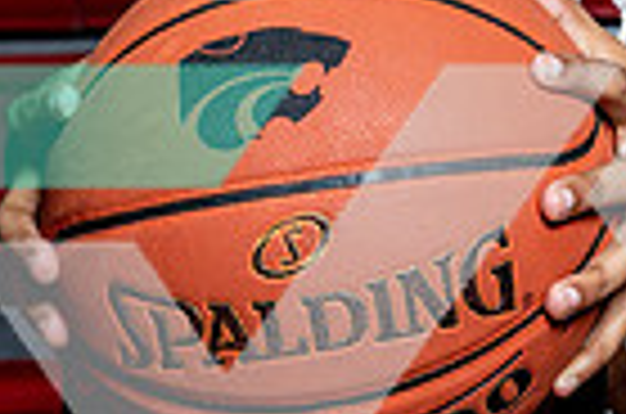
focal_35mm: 205
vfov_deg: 6.6
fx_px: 3557
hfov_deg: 9.7
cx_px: 995
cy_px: -241
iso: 320
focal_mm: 49
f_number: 6.3
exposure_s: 1/250
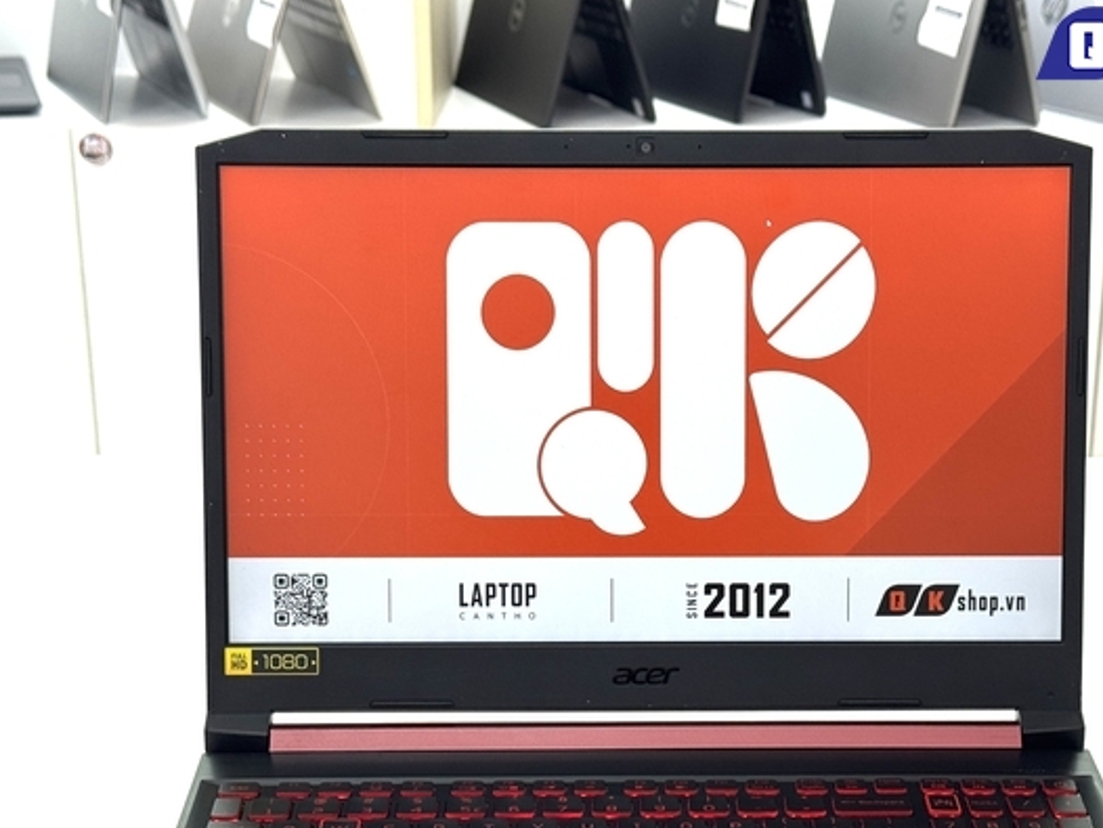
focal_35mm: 73
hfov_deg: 26.6
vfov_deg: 20.1
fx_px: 2327
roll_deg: +0.7
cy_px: 600
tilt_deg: -21.4
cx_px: 635
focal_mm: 6.76
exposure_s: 1/100
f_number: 1.78
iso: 50
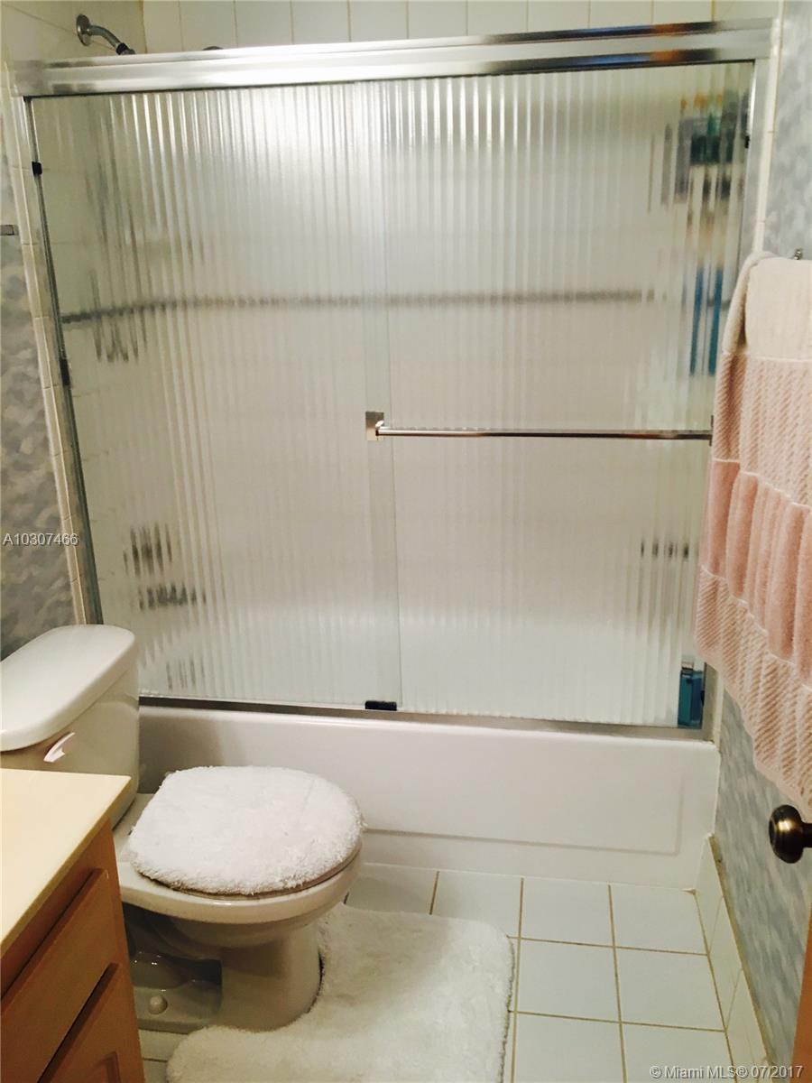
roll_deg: +0.5
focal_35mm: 29
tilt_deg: -15.6
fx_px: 907
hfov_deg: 48.2
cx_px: 406
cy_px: 542
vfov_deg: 61.7
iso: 80
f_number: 2.2
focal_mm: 4.15
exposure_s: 1/30
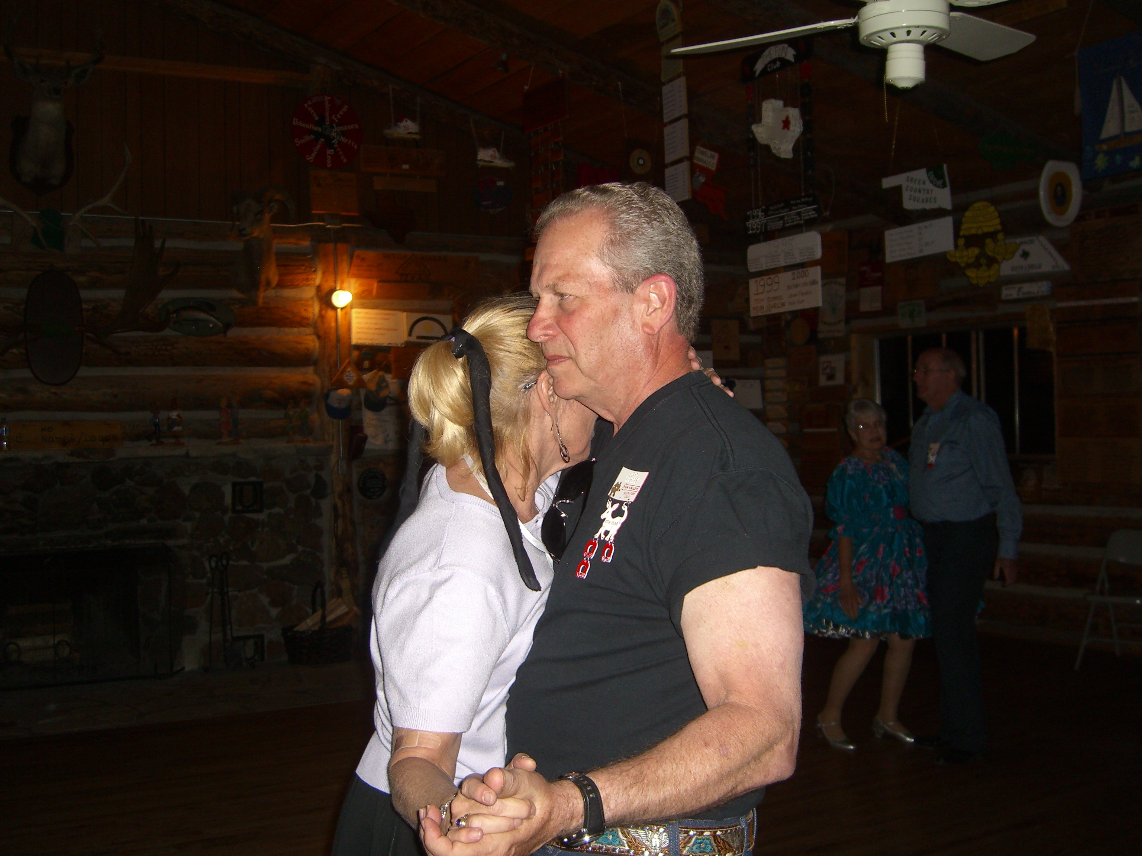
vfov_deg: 37.7
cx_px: 571
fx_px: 1254
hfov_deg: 49.0
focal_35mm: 38
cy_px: 428
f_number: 2.8
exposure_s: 1/60
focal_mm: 7.9
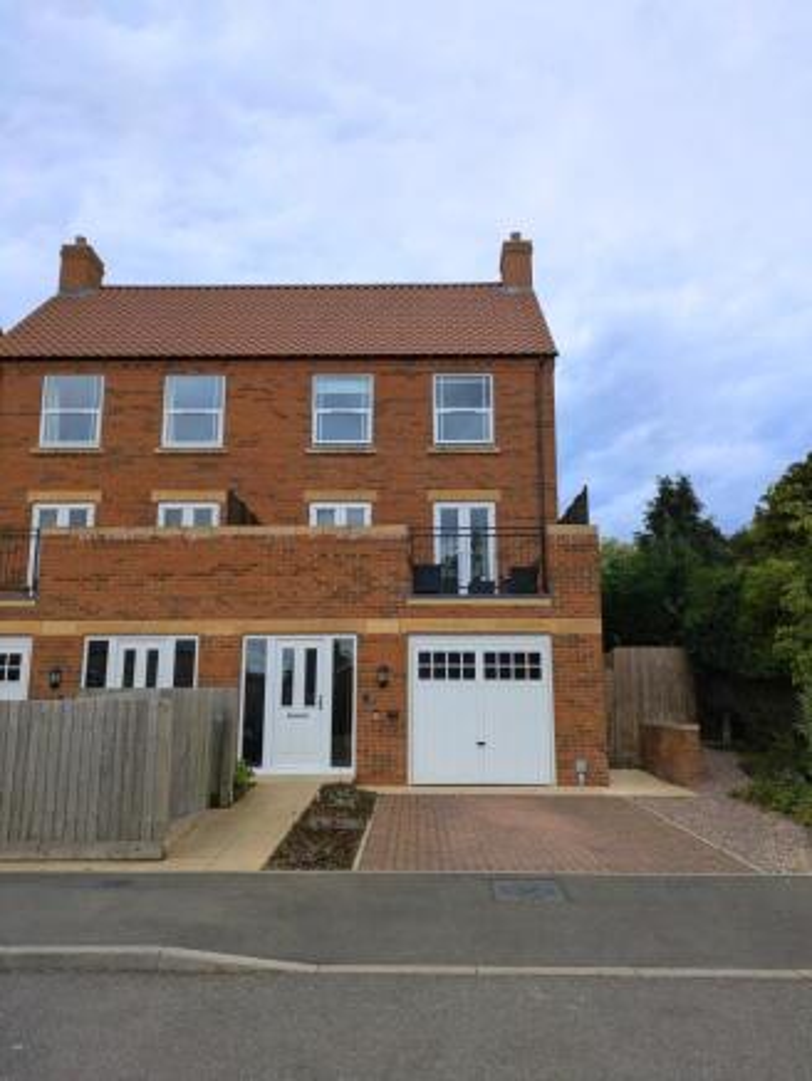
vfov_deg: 69.4
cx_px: 406
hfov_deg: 54.9
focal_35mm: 25
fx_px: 782
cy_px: 540
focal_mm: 5.43
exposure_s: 1/2155
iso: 44
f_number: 1.89
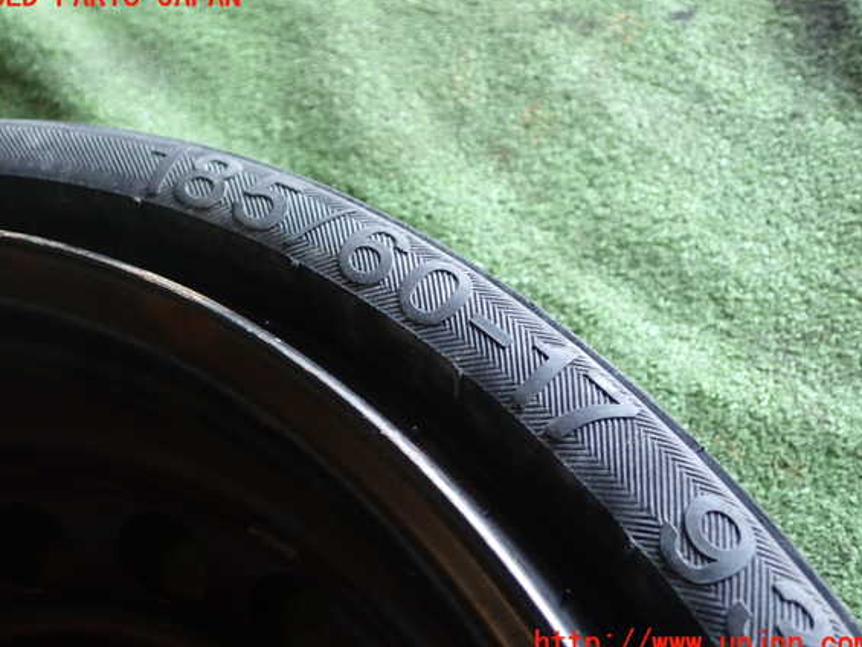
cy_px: 320
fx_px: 847
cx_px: 421
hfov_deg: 53.9
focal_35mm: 34
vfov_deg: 41.8
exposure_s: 1/50
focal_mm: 5.79
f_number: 2.4
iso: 200
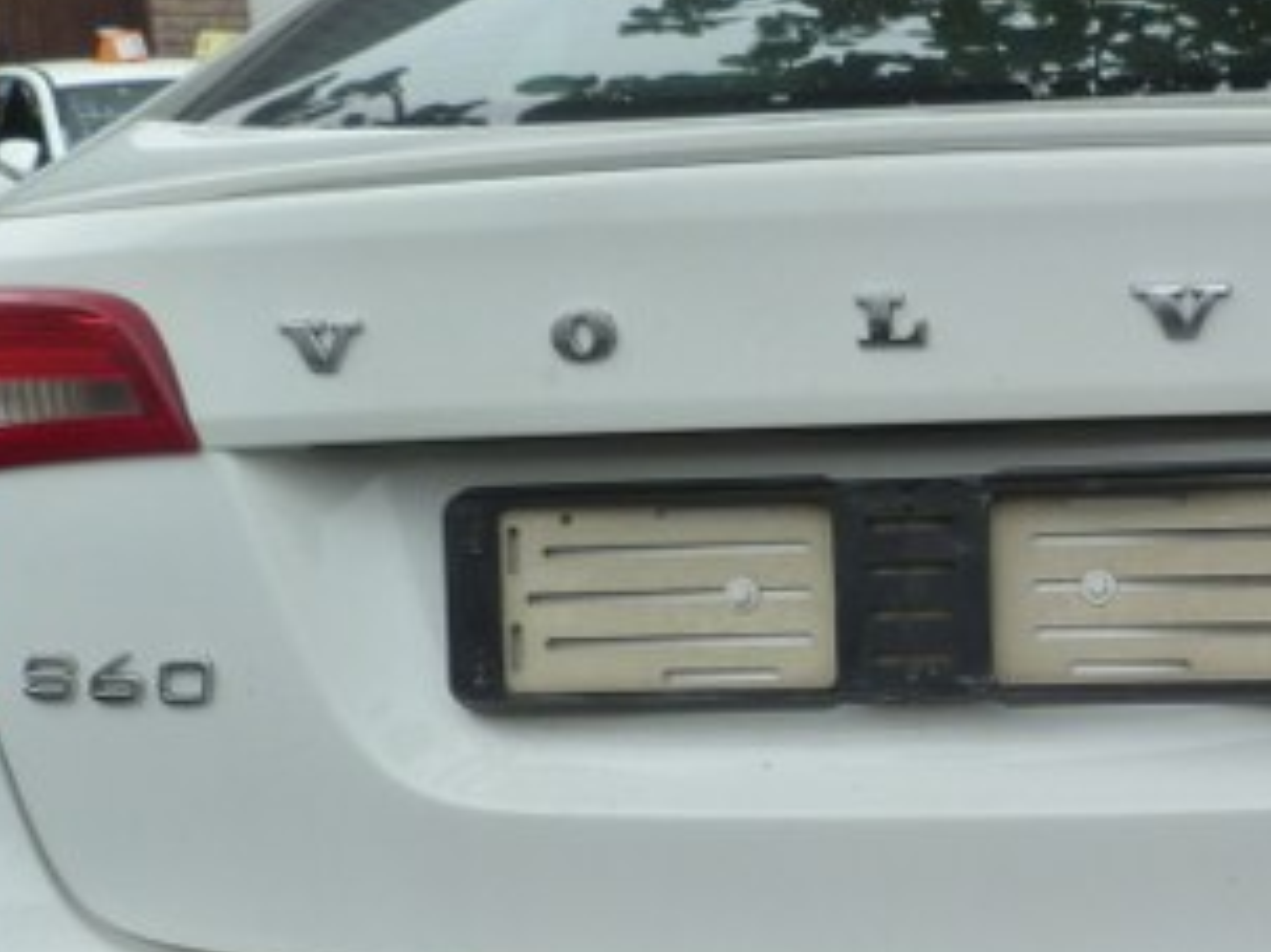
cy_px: 793
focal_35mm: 66
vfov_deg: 21.9
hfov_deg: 28.2
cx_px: 1154
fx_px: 2422
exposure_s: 1/160
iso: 125
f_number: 4
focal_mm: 4.5
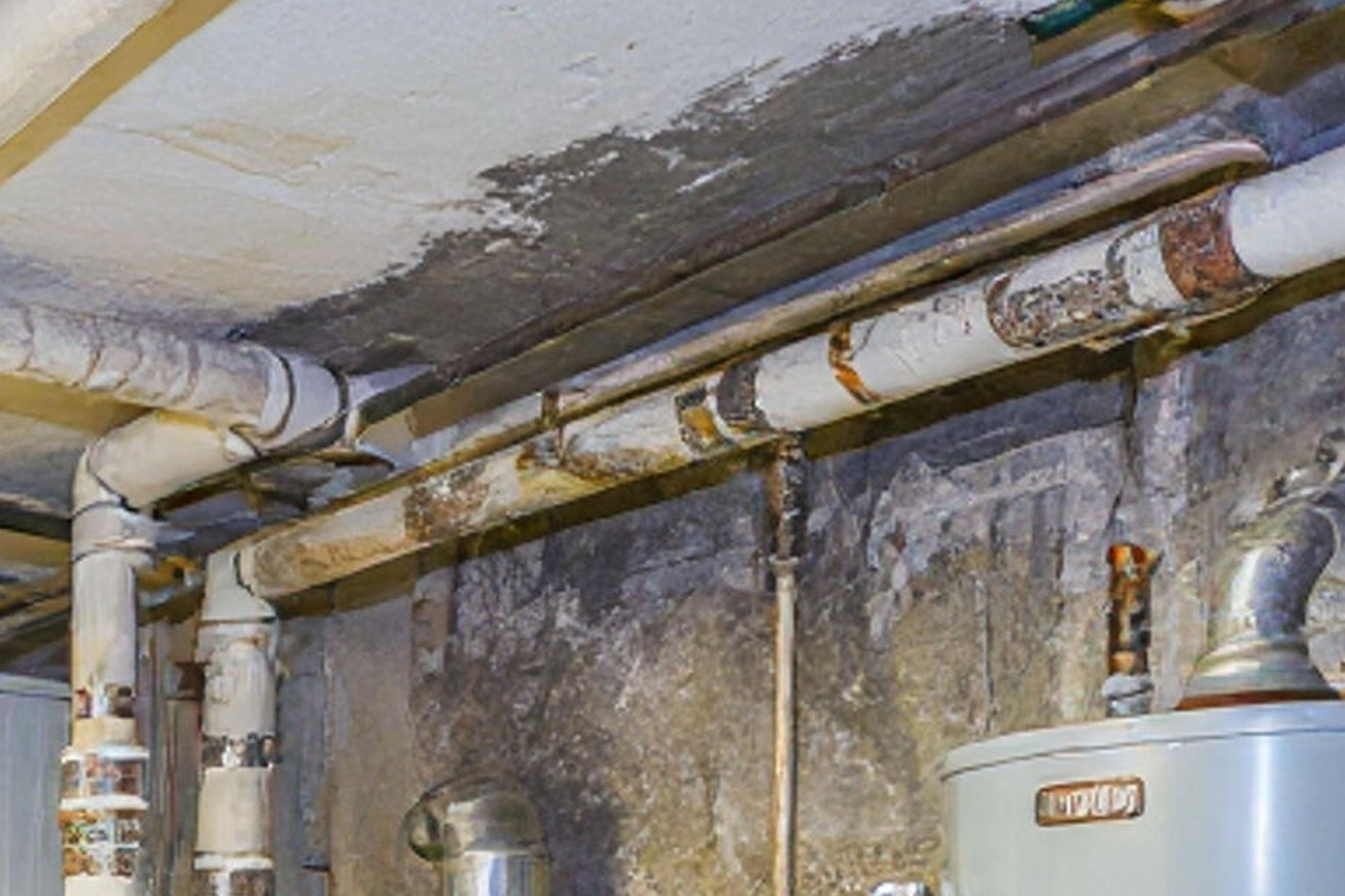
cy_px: 1135
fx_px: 1942
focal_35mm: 52
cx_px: -54
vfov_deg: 23.3
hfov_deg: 34.2
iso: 50
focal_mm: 16
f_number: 4
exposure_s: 1/20
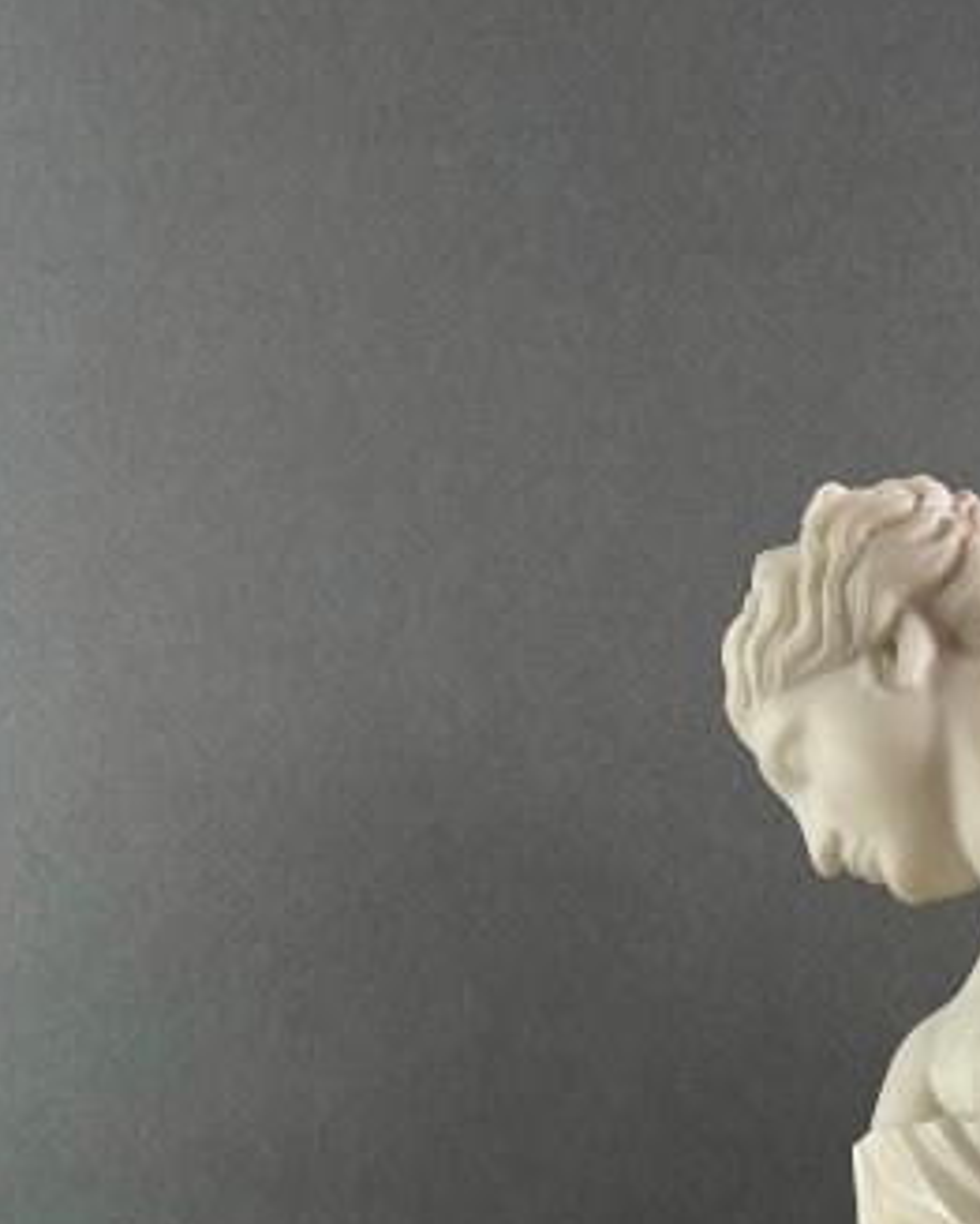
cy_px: 2081
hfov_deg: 15.3
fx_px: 3369
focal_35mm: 93
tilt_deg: -1.1
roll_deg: -0.2
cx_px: 1459
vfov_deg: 17.4
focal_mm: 5.96
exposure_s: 1/50
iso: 80
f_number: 1.6
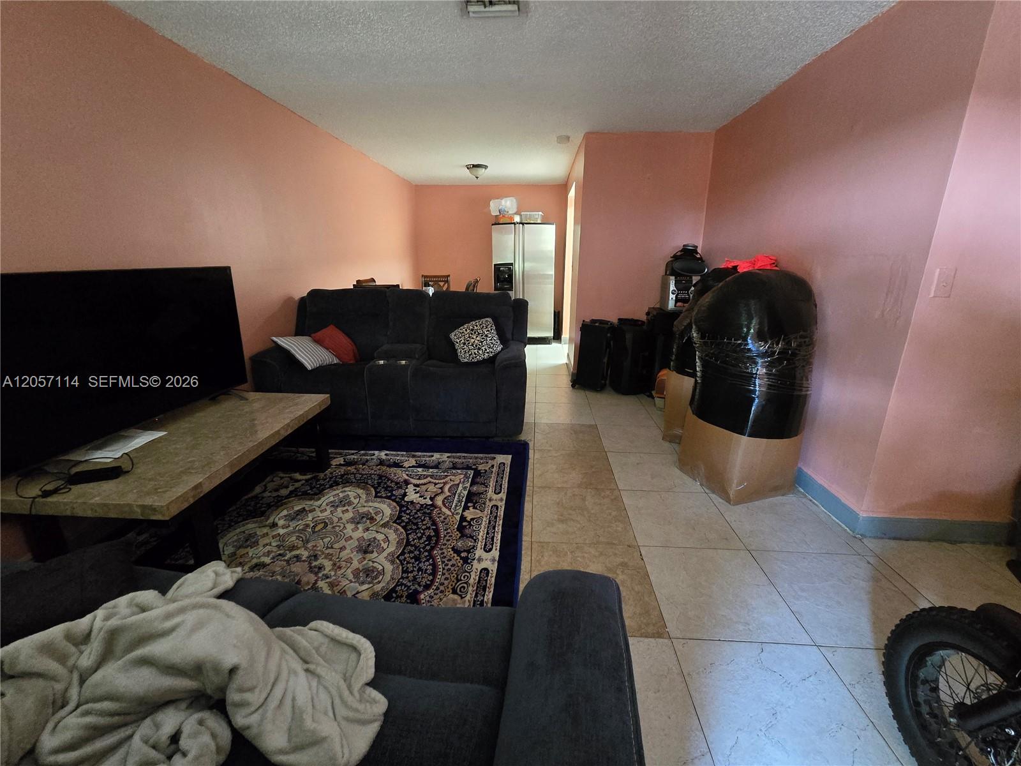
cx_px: 510
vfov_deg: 89.9
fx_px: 383
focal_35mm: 13
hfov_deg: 106.2
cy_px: 383
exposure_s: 1/40
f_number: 2.2
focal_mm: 2.2
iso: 1600
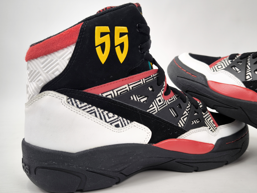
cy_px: 96
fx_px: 178
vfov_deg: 56.8
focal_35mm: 24
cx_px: 128
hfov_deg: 71.6
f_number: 1.9
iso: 80
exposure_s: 1/100
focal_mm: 6.92
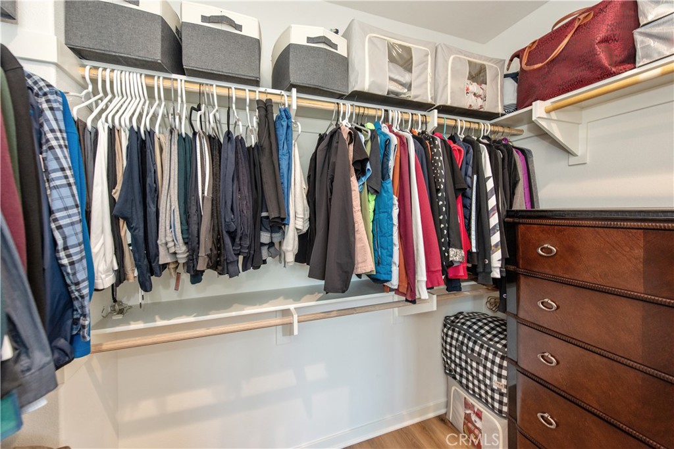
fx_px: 262
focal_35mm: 14
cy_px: 224
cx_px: 337
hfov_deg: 104.2
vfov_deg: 81.2
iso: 800
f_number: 4.5
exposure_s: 1/80
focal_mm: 14
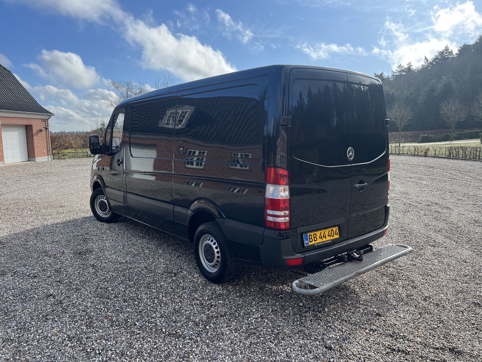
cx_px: 241
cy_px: 181
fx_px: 362
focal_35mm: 26
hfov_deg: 67.3
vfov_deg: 53.1
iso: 50
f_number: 1.6
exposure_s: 1/2137
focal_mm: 5.1
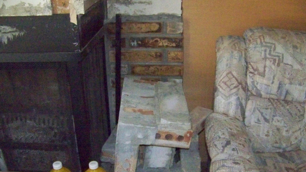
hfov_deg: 50.5
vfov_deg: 29.6
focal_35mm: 40
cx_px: 152
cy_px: 104
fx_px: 325
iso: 1600
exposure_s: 1/500
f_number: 2.8
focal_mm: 5.85
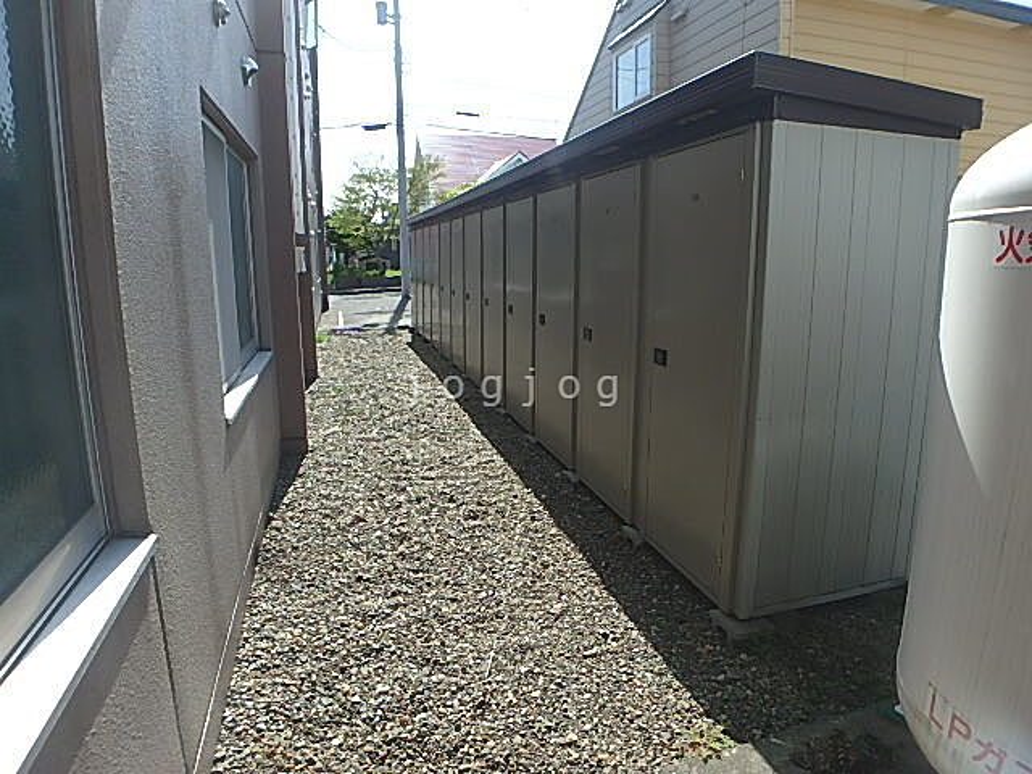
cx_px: 516
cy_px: 387
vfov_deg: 63.4
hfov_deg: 79.0
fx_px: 626
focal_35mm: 21
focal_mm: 3.7
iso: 125
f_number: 3.5
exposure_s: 1/640
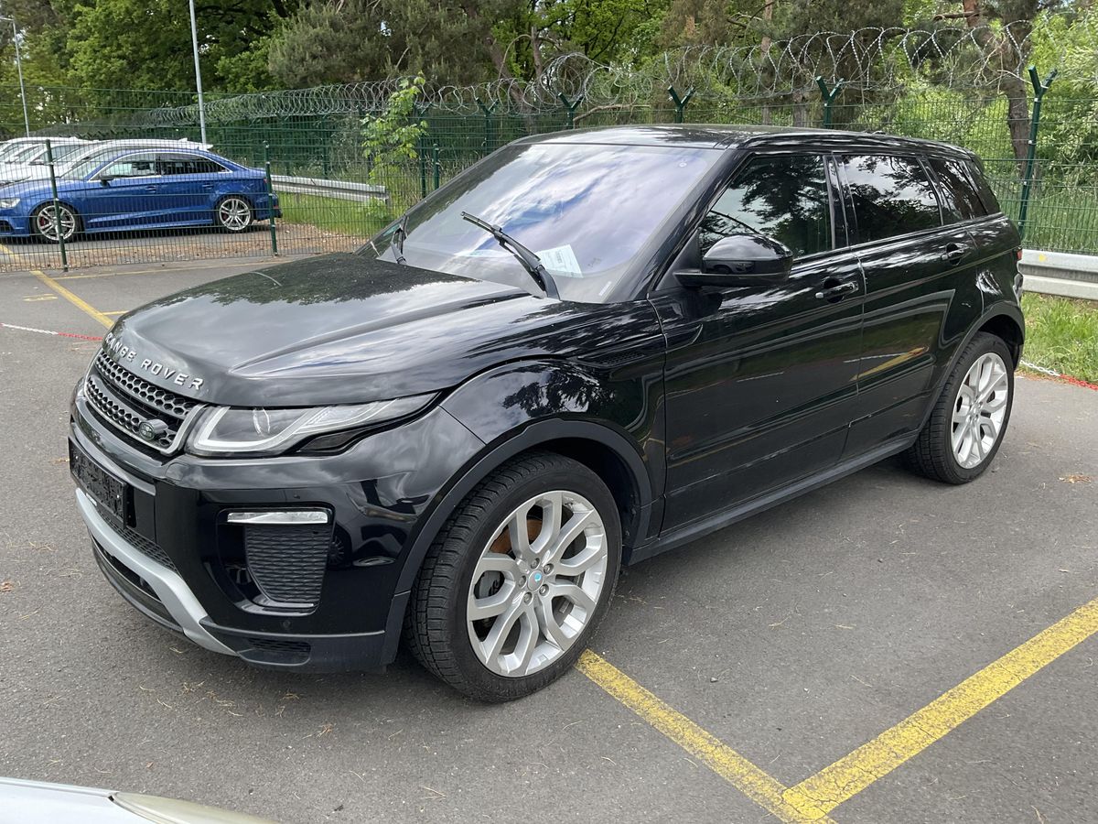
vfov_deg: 48.2
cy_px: 412
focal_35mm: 29
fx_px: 920
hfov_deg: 61.7
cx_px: 549
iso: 25
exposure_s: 1/435
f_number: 1.8
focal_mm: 3
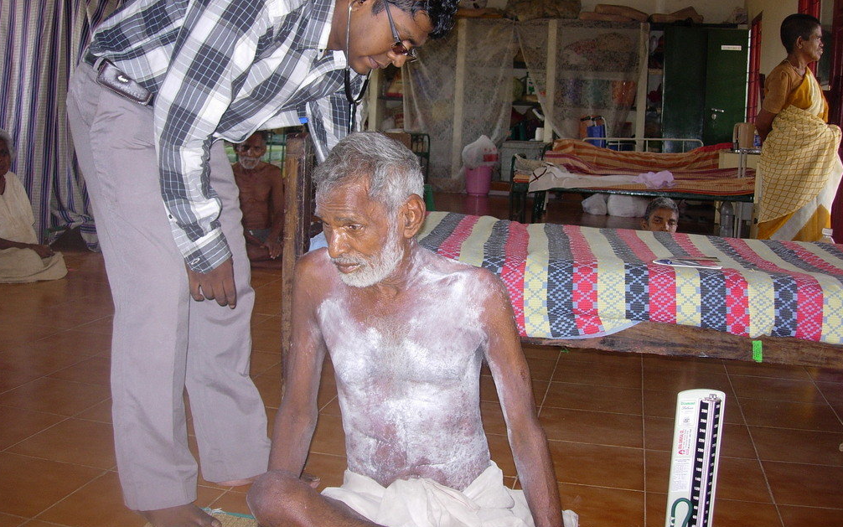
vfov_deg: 31.2
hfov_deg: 48.2
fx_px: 942
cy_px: 241
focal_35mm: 41
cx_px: 419
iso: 79
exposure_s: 1/64
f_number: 2.8
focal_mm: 7.8
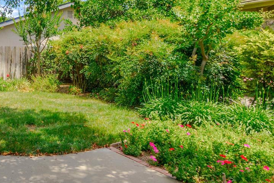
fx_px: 251
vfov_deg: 39.2
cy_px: 53
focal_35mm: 33
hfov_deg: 51.0
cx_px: 31
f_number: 8
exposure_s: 1/125
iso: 100
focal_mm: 11
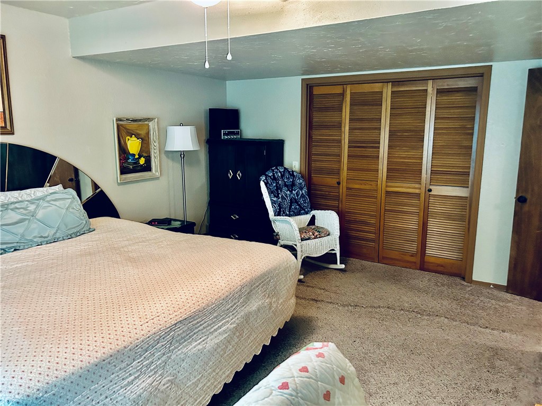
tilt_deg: -8.9
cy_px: 203
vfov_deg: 53.1
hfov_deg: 67.3
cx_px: 271
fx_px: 407
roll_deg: +0.8
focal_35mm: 26
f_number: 1.5
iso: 640
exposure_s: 1/40
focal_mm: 5.7
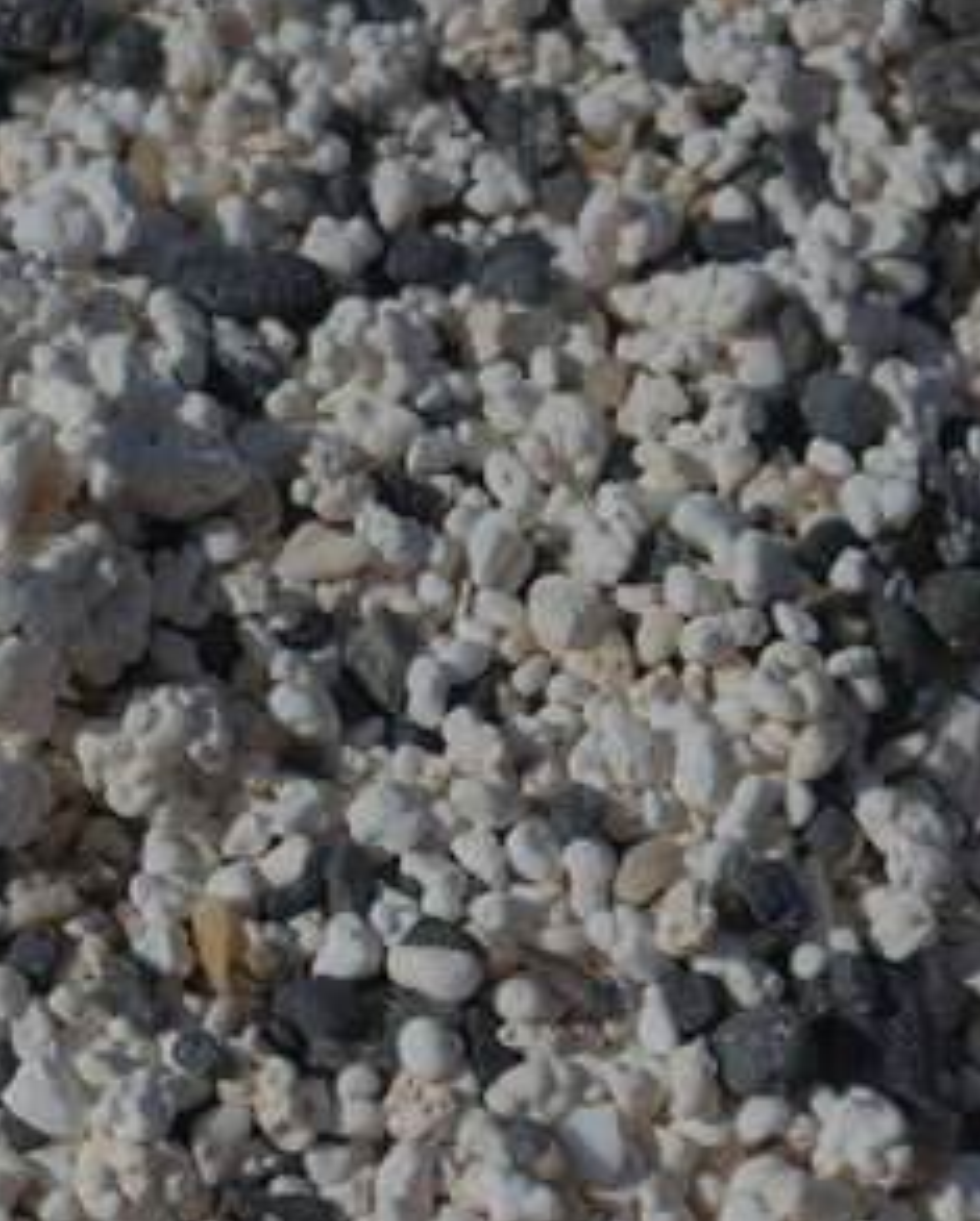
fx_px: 3041
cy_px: 402
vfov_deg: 22.6
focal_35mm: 84
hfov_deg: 17.8
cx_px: -17
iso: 200
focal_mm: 27
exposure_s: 1/3500
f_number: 5.6
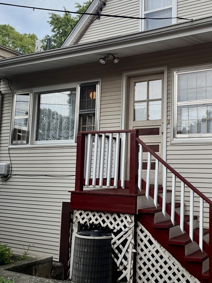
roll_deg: -1.7
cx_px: 147
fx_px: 343
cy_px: 129
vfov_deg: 44.7
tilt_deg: +7.3
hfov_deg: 33.9
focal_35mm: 42
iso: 100
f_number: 1.78
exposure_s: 1/1271
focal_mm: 6.76
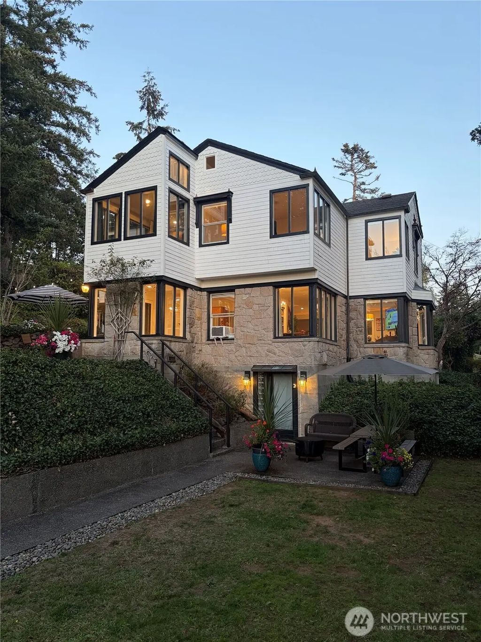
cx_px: 240
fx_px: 482
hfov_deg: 53.1
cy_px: 321
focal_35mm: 26
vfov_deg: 67.3
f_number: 1.6
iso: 80
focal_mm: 5.96
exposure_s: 1/60
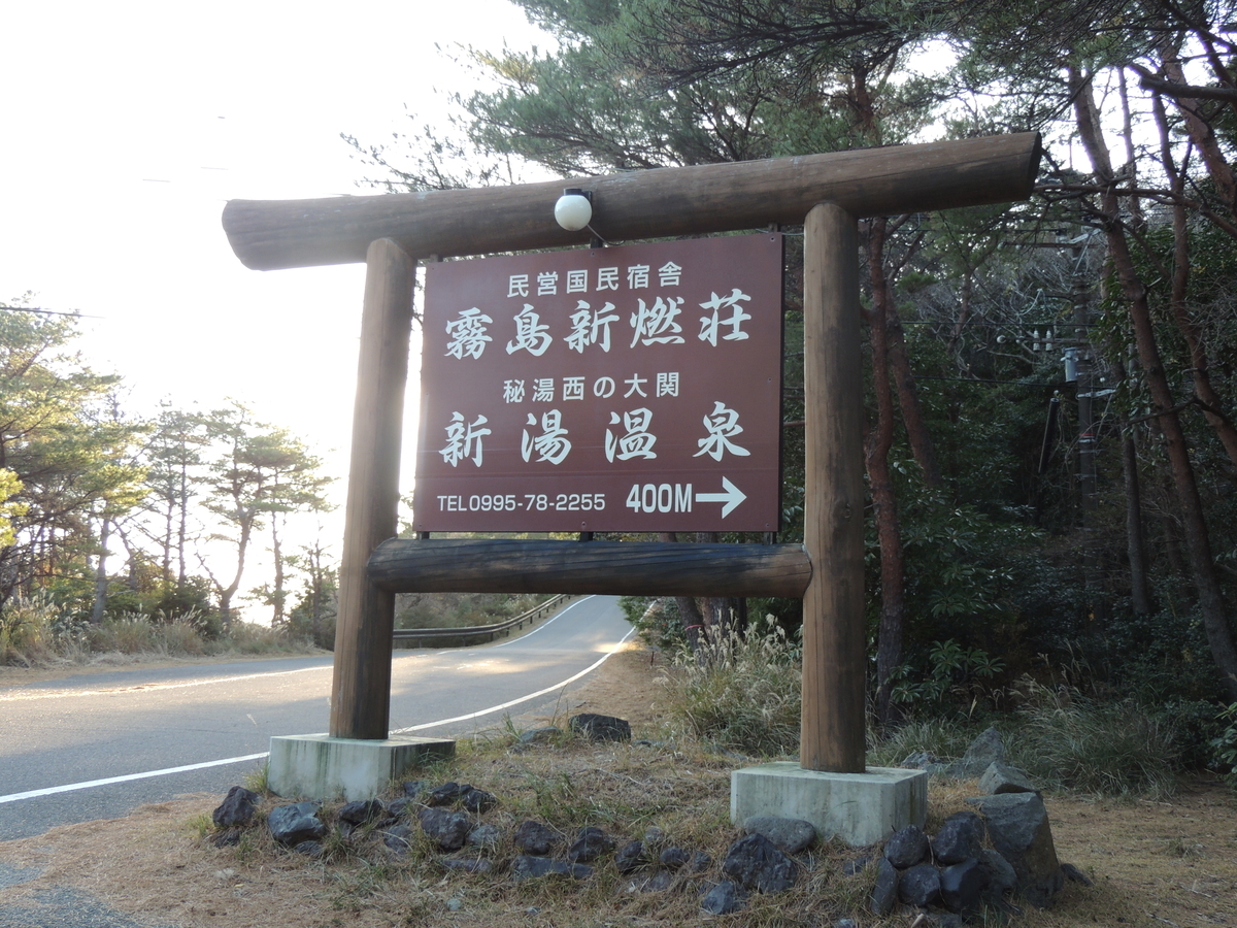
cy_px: 464
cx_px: 618
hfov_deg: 46.8
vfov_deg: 36.0
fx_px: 1429
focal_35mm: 40
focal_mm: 7.1
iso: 100
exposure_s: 1/50
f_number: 3.3
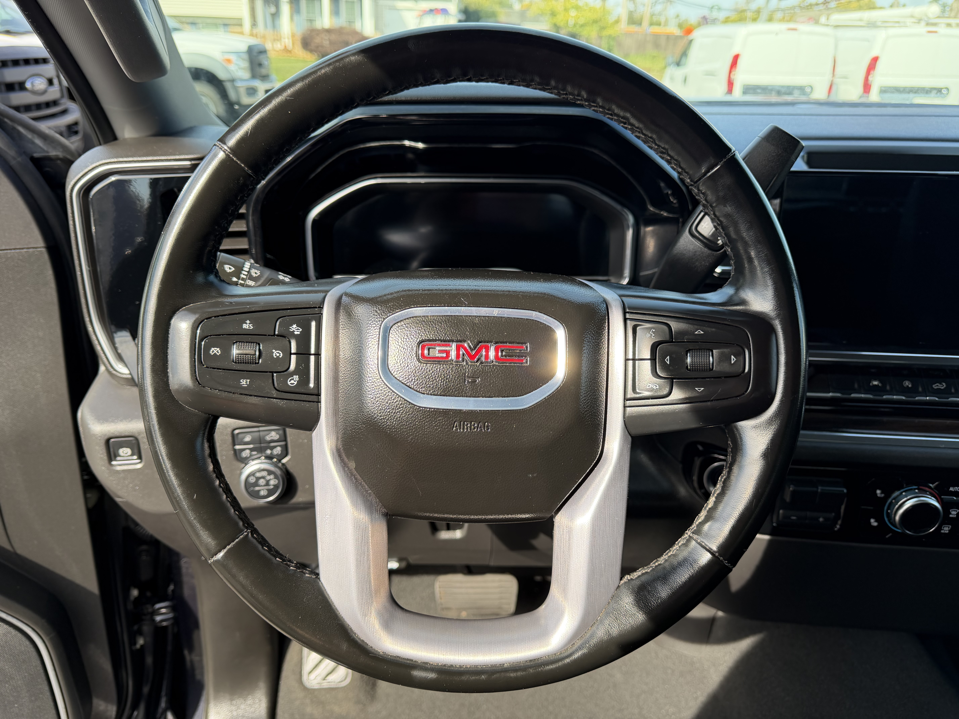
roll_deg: -1.9
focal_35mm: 24
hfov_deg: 71.6
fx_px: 665
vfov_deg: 56.8
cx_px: 480
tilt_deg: -25.1
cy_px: 360
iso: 100
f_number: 1.78
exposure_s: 1/528
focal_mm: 6.76
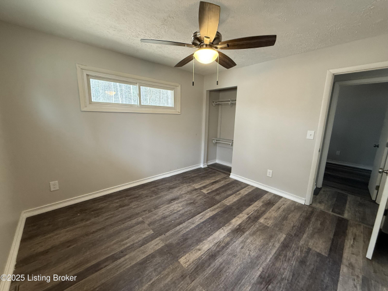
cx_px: 194
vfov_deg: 85.7
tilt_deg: -9.2
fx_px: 157
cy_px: 146
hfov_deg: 102.1
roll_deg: -1.0
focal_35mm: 14
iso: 320
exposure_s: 1/60
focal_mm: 2.22
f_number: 2.2
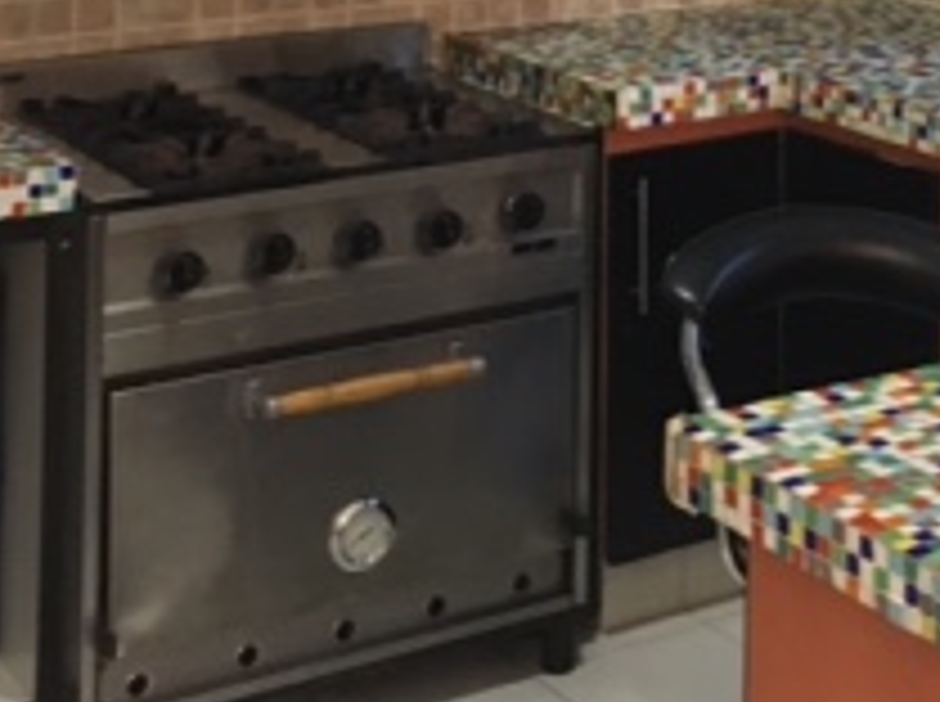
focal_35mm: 89
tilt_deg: -0.8
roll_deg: -1.4
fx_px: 2413
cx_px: 900
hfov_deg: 21.4
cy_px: -320
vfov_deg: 15.4
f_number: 2.2
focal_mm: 4.15
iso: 200
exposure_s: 1/33
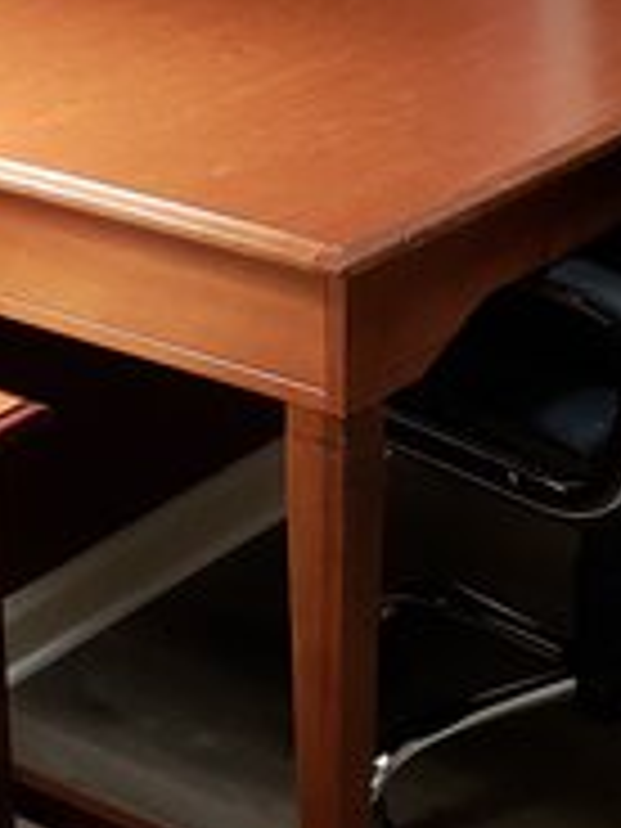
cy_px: 27
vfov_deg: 17.1
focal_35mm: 113
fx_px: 2703
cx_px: 333
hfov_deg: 13.1
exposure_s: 1/60
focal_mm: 4.3
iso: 250
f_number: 1.5
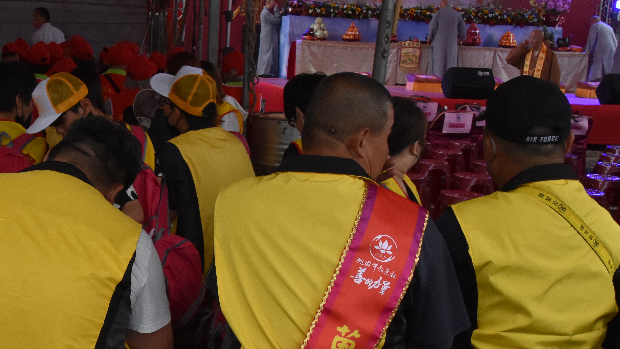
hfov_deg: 36.1
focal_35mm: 54
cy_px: 259
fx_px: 888
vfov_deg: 22.0
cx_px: 62
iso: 1600
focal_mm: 18
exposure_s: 1/400
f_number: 11
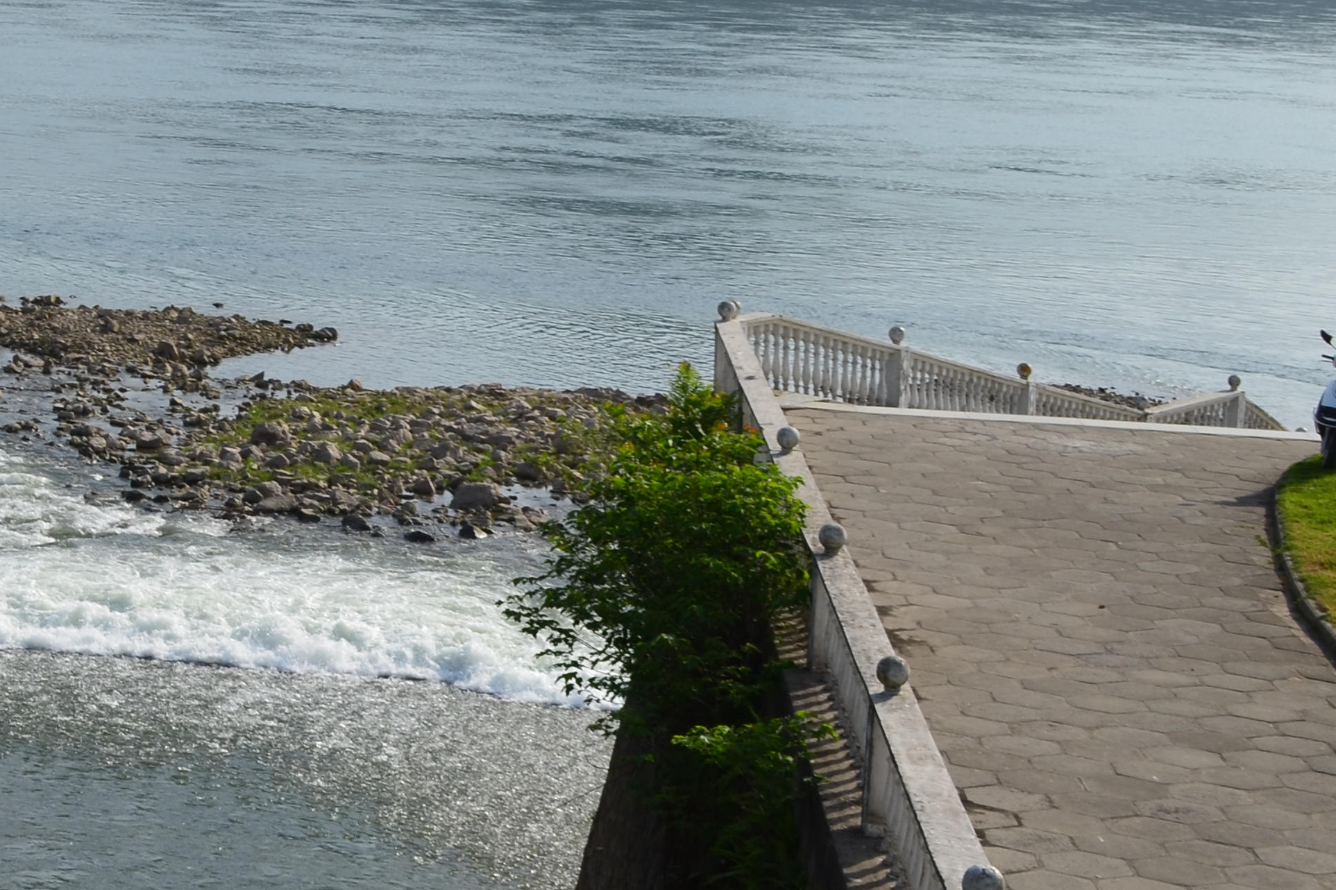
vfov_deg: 14.7
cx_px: -113
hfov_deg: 21.1
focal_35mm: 92
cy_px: 71
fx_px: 3414
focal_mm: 24
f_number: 11
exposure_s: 1/160
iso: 100
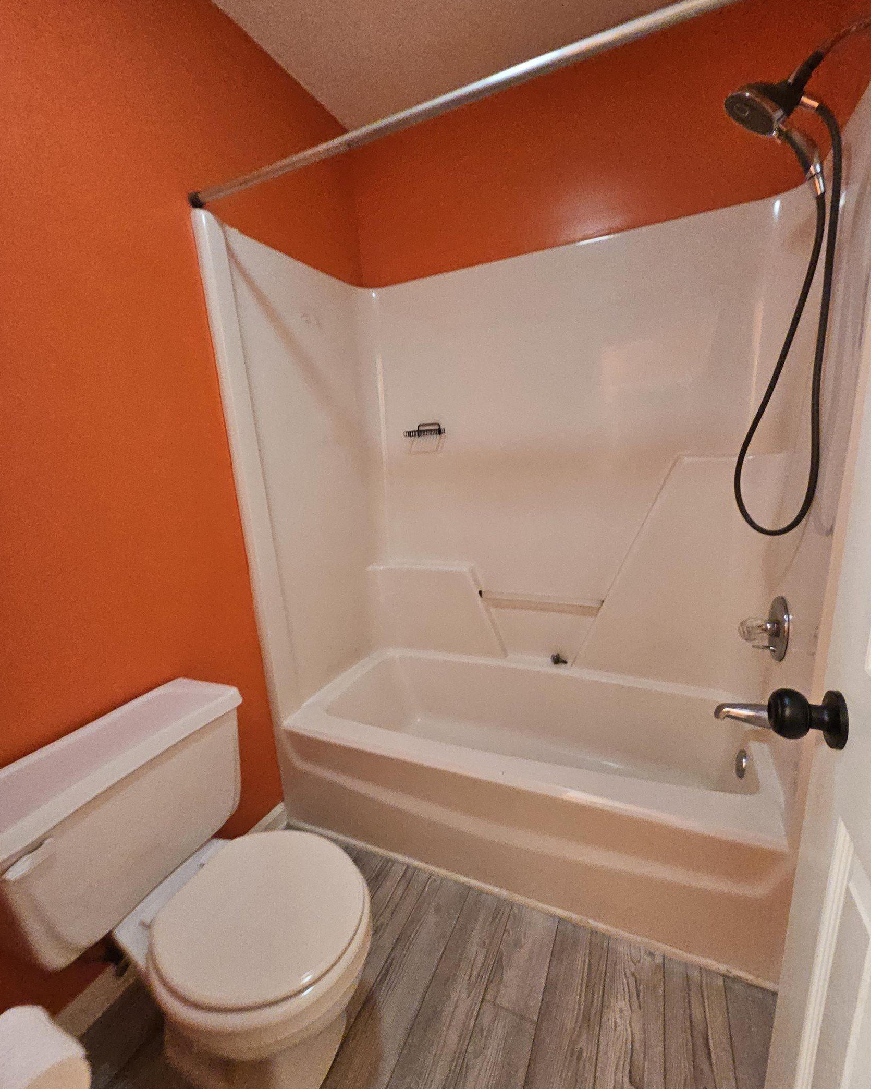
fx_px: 451
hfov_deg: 88.0
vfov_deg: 100.6
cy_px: 573
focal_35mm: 14
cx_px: 438
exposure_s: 1/40
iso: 320
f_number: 2.2
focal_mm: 1.74
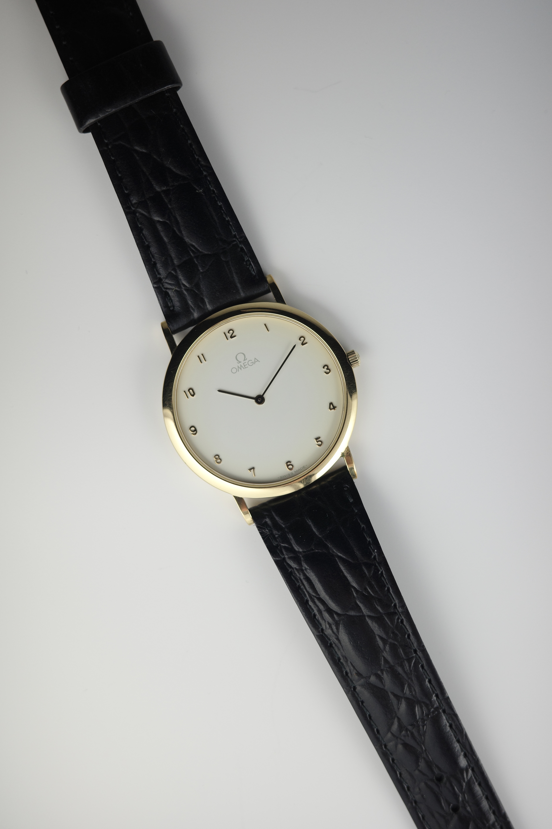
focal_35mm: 40
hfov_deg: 33.4
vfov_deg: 48.5
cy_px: 414
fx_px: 920
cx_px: 276
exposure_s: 1/250
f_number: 4
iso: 200
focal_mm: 26
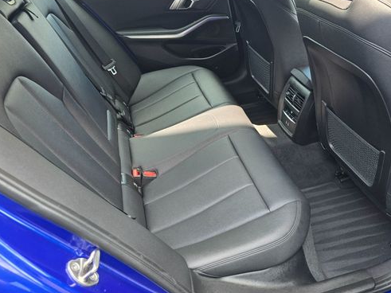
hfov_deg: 59.7
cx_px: 226
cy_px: 154
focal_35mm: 30
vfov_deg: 46.8
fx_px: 339
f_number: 1.7
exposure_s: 1/180
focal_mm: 6.3
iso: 100
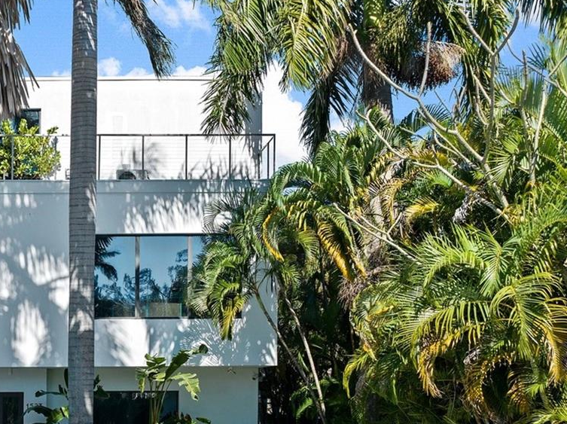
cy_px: 381
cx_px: 50
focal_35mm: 51
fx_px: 834
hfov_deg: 35.2
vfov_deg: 27.5
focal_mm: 12.29
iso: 160
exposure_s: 1/1250
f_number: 2.8
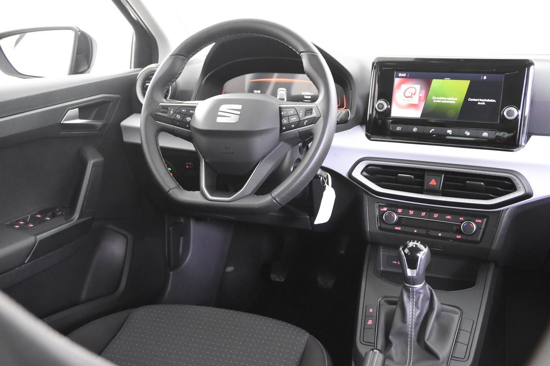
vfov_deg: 34.2
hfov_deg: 49.6
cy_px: 183
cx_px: 275
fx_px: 596
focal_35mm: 39
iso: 7200
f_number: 3.2
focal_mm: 26
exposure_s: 1/40
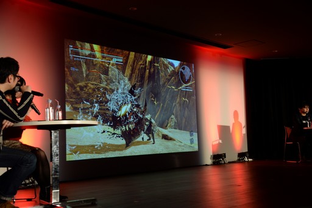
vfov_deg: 28.1
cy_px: 104
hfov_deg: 41.1
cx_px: 156
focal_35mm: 48
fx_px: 416
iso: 640
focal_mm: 48
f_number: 4.2
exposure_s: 1/60
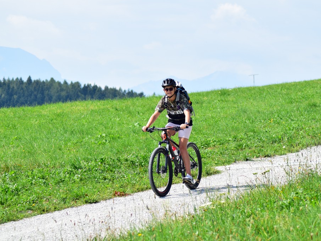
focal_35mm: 189
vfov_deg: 7.9
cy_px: 120
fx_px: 1752
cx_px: 176
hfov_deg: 10.5
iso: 400
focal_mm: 116
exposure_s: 1/1250
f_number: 6.3
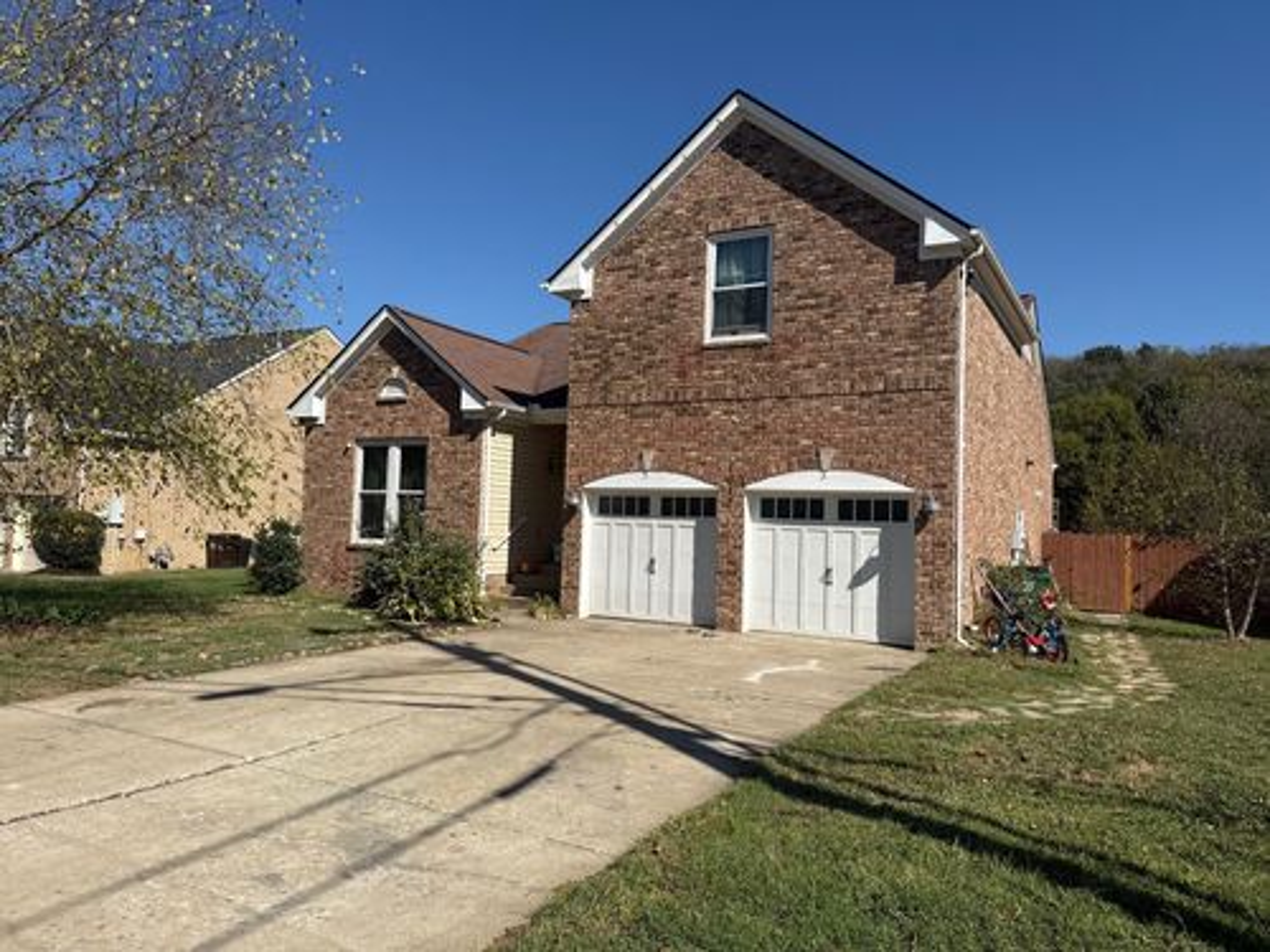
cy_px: 476
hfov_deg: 71.6
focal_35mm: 24
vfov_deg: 56.8
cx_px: 635
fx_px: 881
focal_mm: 6.76
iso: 80
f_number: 1.78
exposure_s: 1/6711
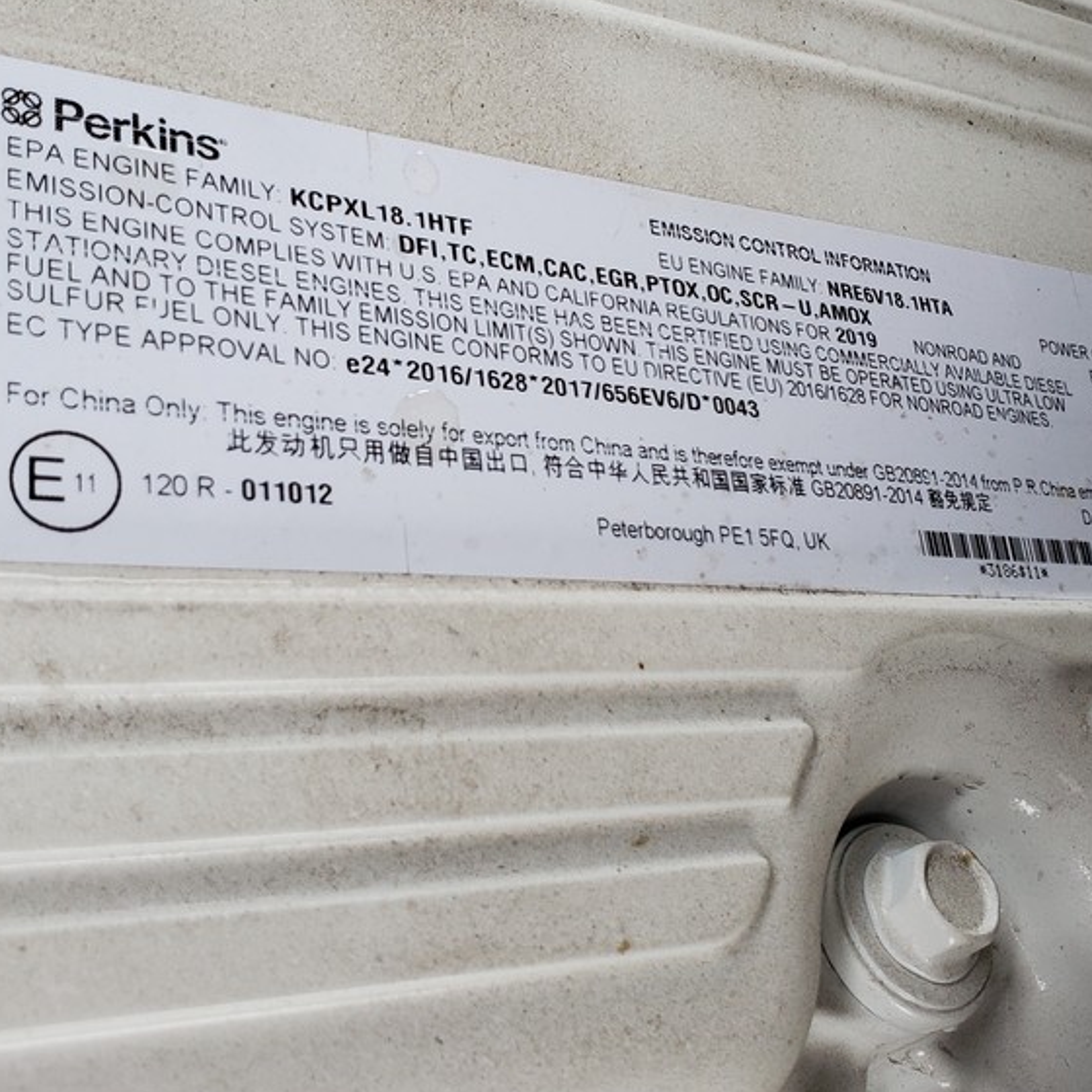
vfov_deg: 39.5
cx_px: 538
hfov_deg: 40.0
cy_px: 351
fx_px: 1499
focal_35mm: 42
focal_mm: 4.3
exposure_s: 1/100
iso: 100
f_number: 2.4
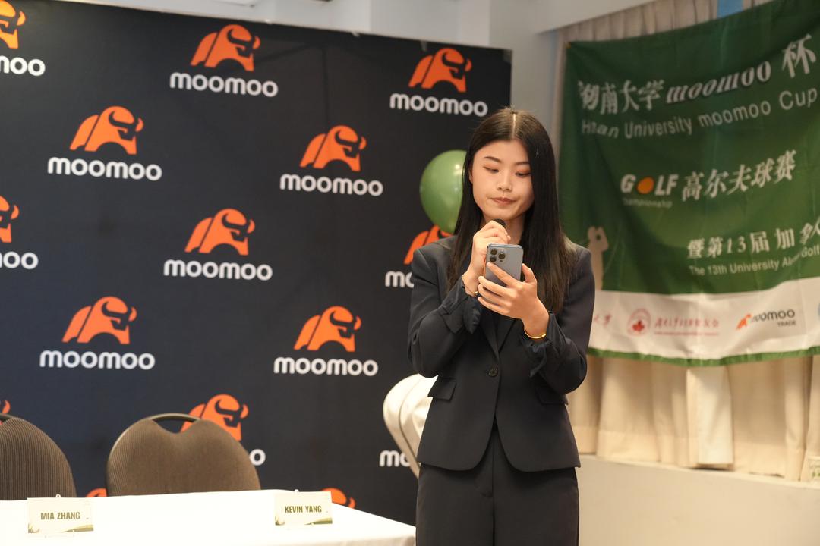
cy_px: 273
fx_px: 1344
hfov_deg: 33.9
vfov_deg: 23.0
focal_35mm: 59
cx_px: 410
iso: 6400
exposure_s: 1/160
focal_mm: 59
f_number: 4
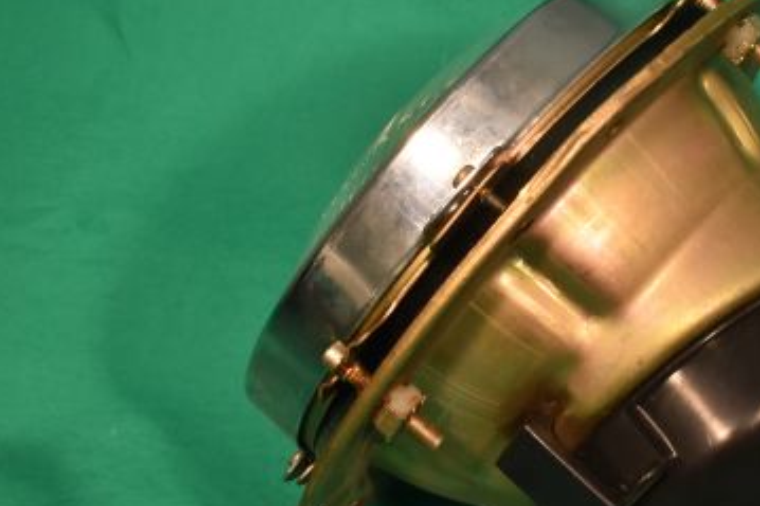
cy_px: 231
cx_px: 627
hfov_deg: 22.8
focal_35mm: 88
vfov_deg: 15.5
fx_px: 1853
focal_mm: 35
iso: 1100
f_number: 20
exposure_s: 1/60
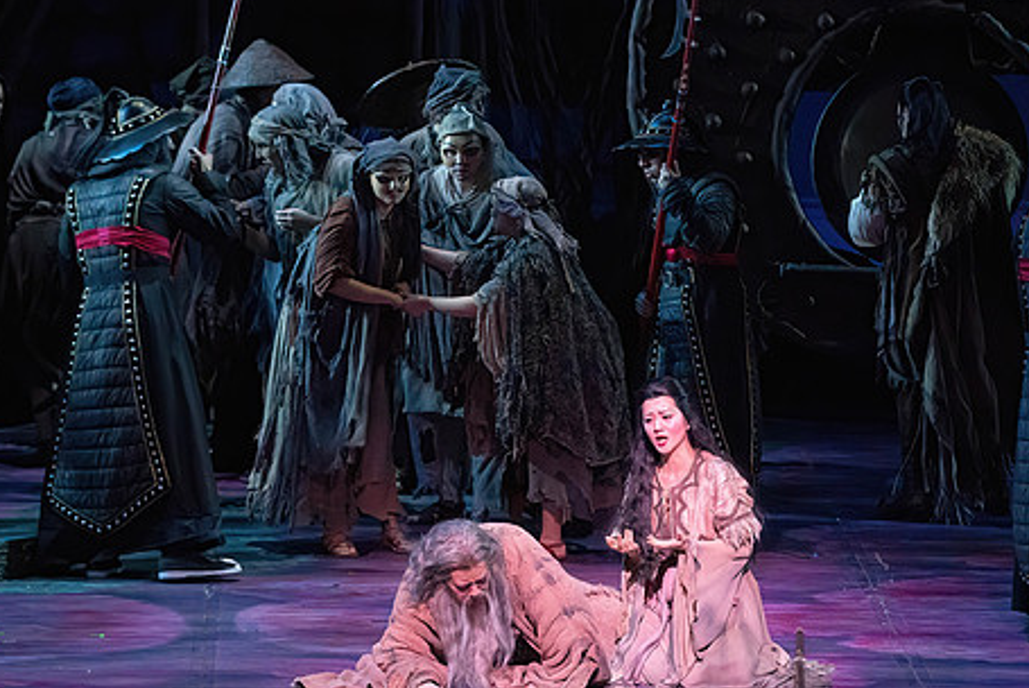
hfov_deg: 8.1
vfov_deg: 5.4
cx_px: 570
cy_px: 402
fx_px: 7293
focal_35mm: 255
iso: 20000
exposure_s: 1/320
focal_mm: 200
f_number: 8
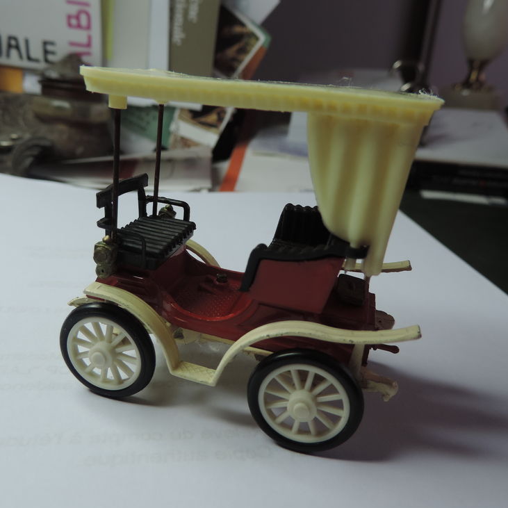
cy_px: 249
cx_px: 236
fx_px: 481
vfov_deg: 55.6
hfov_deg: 55.6
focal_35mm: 29
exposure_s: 1/50
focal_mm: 4.3
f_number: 3
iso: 80
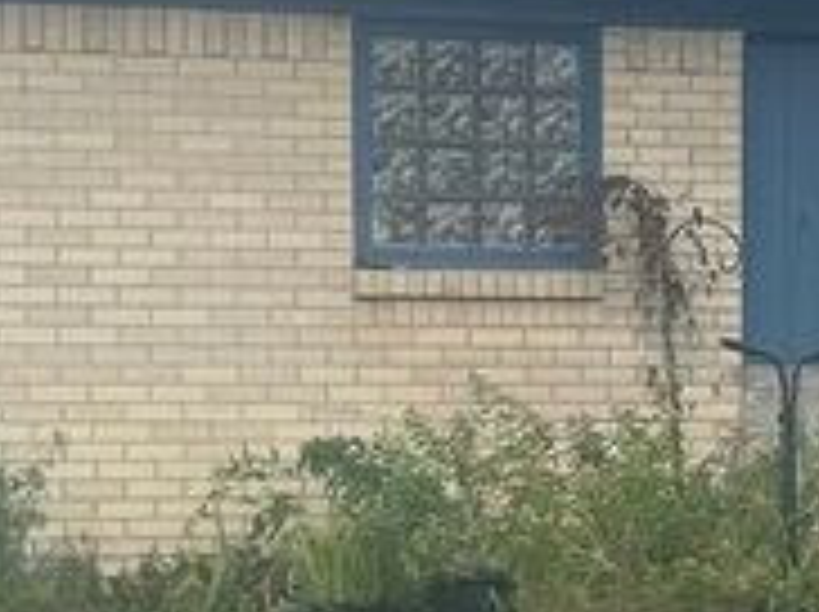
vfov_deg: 10.5
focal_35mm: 141
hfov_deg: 13.6
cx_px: 981
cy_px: 364
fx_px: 3332
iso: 32
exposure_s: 1/969
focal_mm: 5.1
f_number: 1.6
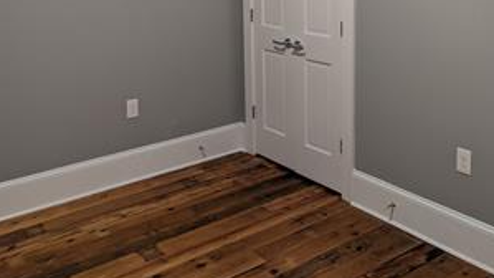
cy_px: 22
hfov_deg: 48.4
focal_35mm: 42
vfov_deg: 27.2
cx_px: 255
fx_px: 550
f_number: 1.85
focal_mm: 6.81
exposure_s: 1/60
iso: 248
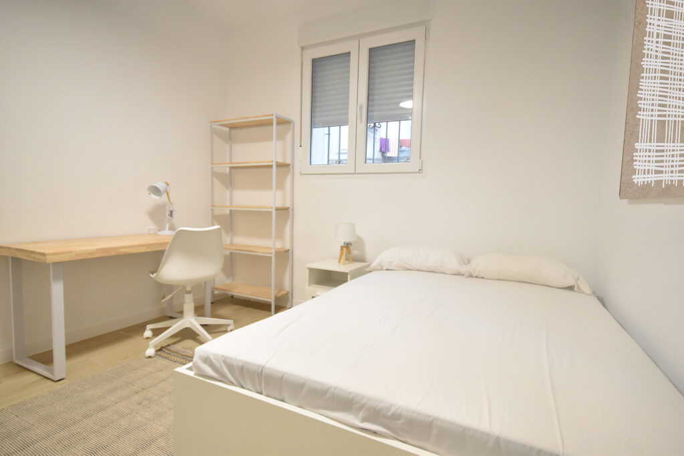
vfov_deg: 63.2
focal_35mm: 20
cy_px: 228
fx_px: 371
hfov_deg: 85.4
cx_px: 342
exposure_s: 1/40
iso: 3200
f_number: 7.1
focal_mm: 13
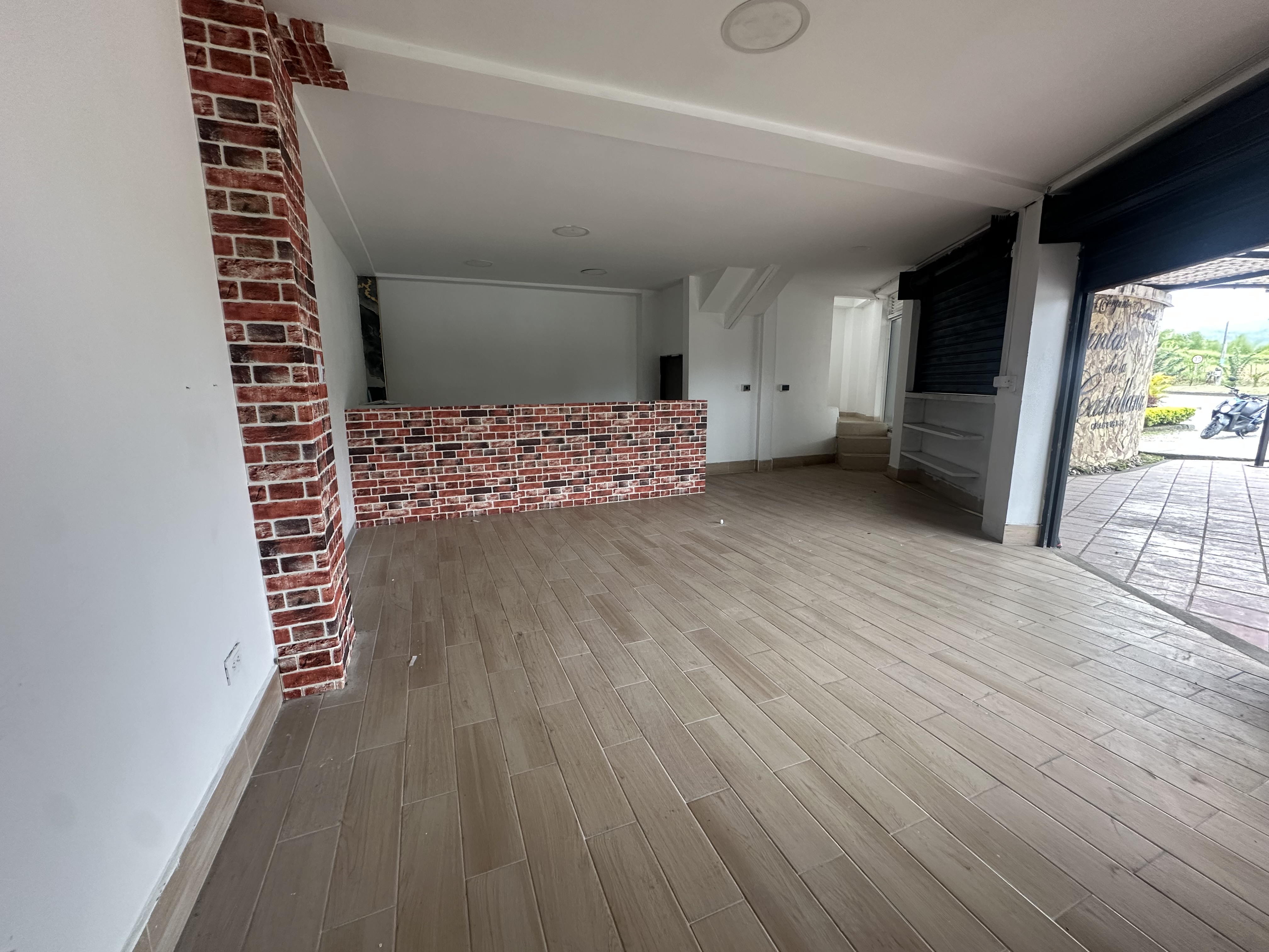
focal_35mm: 14
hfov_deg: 102.1
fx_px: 513
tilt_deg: -10.4
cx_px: 634
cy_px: 476
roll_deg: -0.3
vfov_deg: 85.7
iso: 160
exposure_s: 1/99
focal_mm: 2.22
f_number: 2.2
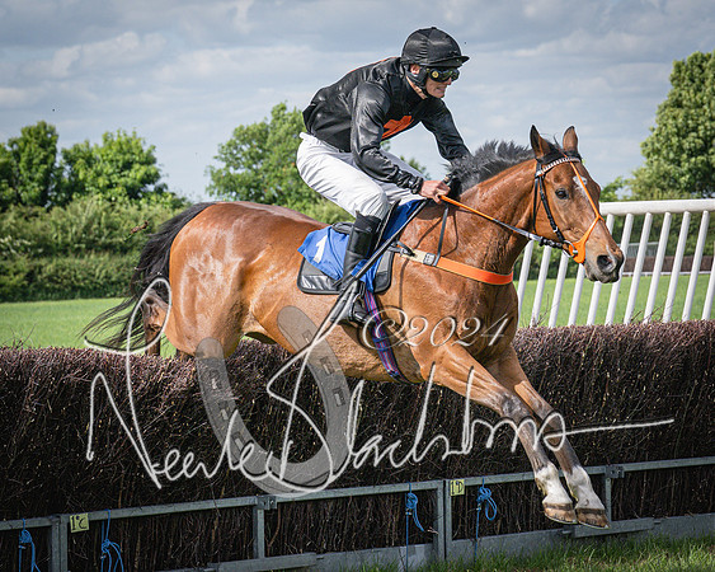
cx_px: 572
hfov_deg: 11.5
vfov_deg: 9.2
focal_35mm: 167
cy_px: 255
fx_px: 3533
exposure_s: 1/2000
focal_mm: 70
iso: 400
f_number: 5
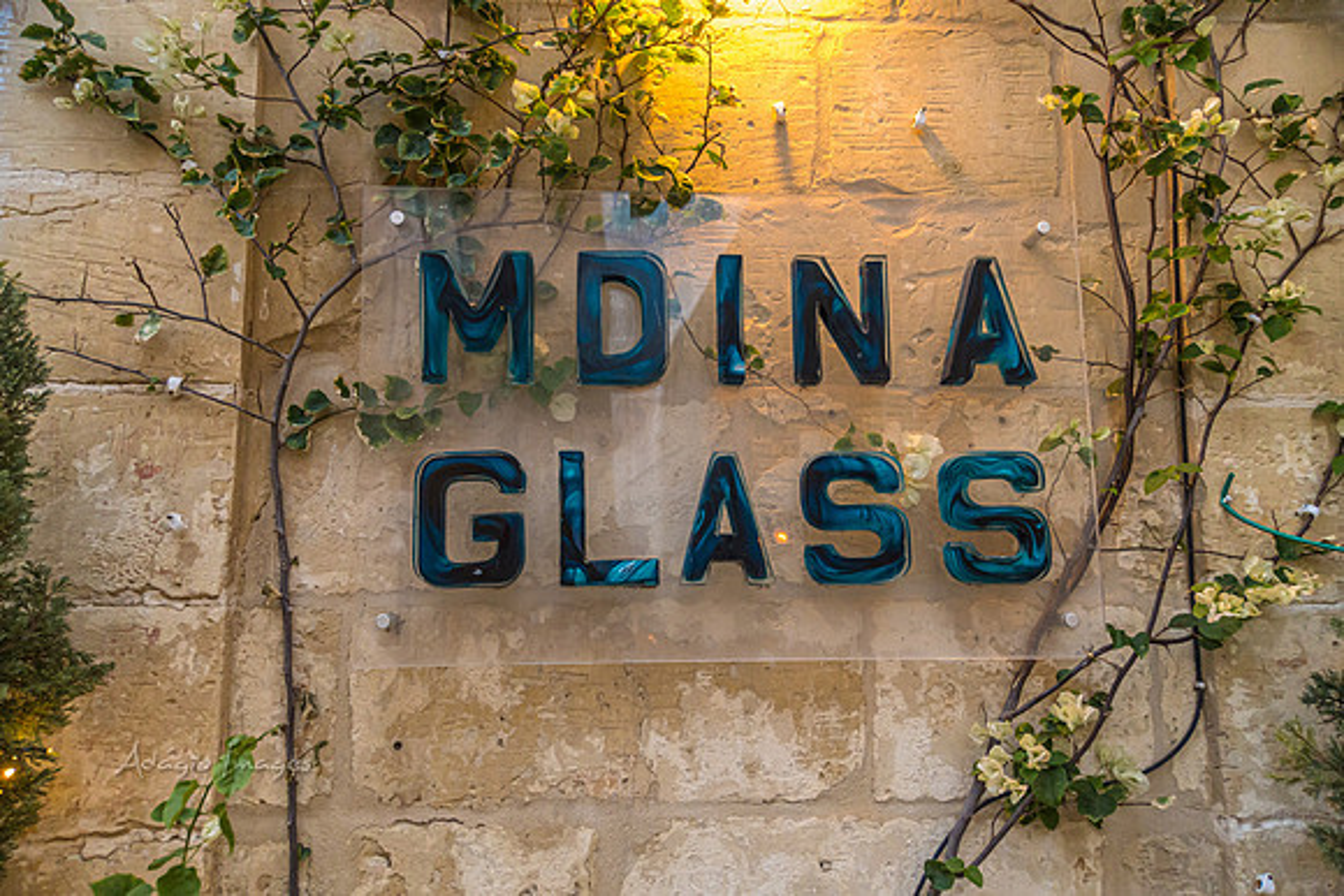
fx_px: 1120
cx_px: 672
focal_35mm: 30
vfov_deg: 43.6
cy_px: 448
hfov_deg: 61.9
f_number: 3.5
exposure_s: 1/30
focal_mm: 20
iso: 1600
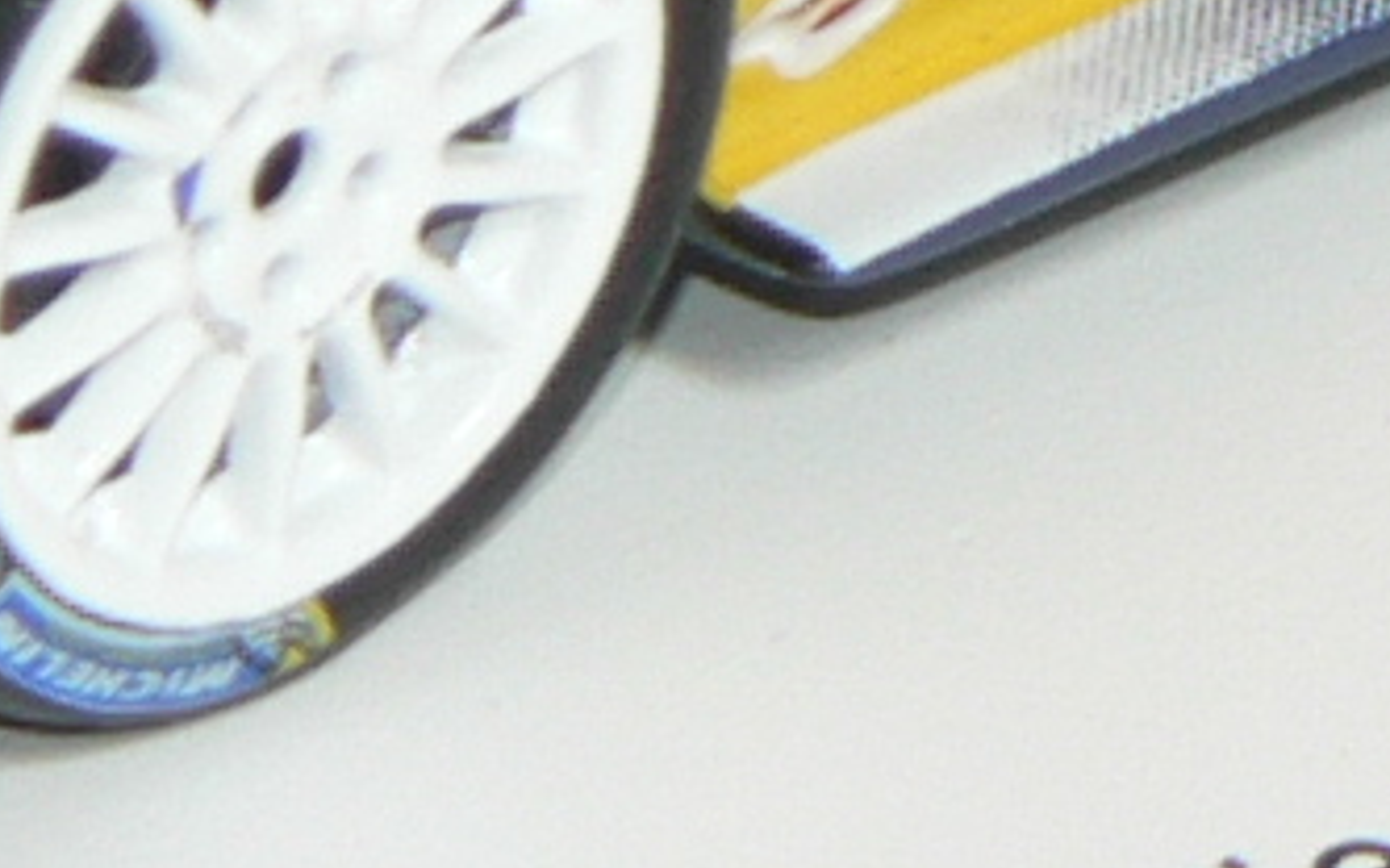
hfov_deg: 1.8
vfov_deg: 1.1
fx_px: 44390
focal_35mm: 1172
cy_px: -1360
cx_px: 651
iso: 80
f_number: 3.2
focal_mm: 24.1
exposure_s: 1/60
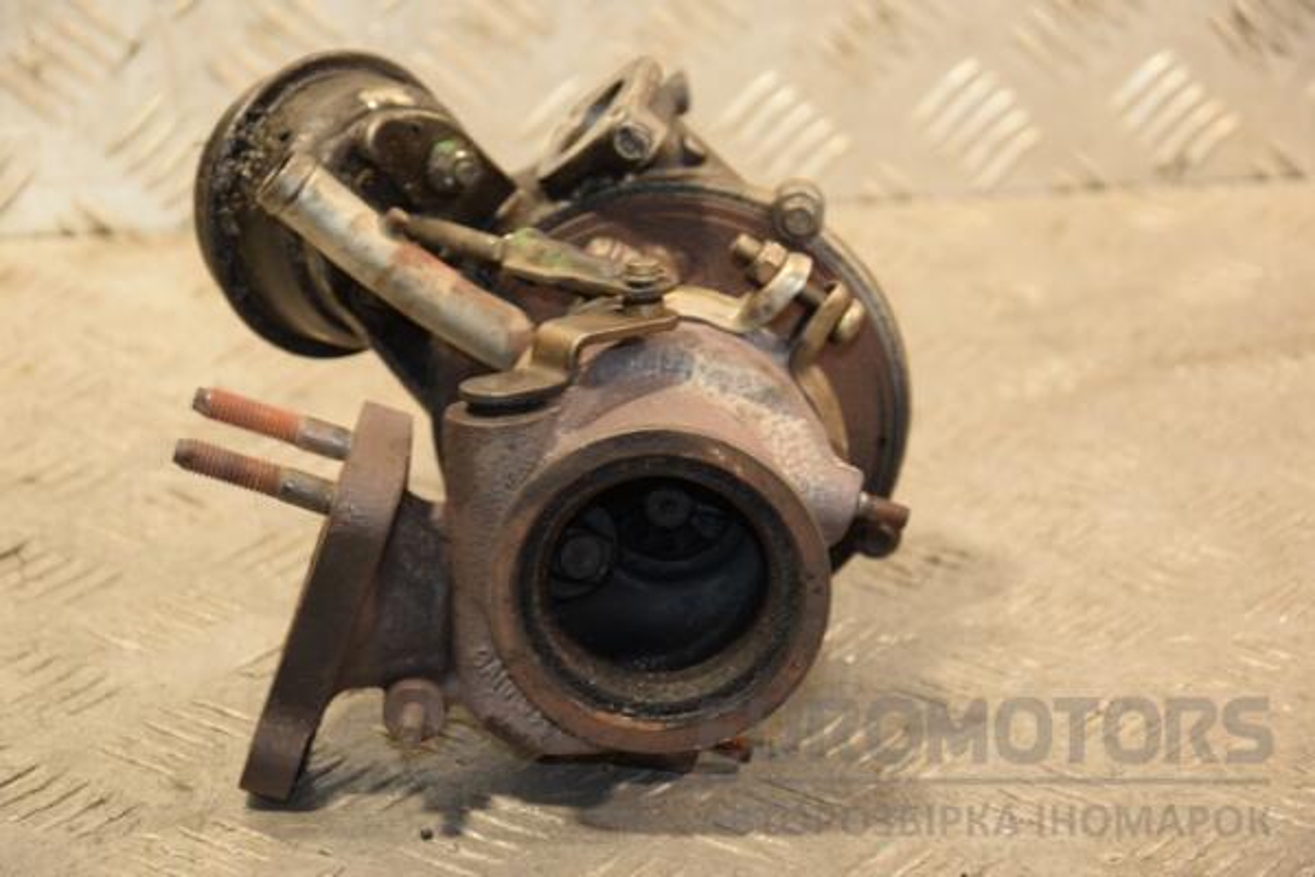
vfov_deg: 11.4
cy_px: 438
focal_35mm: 120
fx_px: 4383
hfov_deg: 17.1
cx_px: 658
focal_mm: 80
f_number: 5.3
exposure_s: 1/60
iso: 800
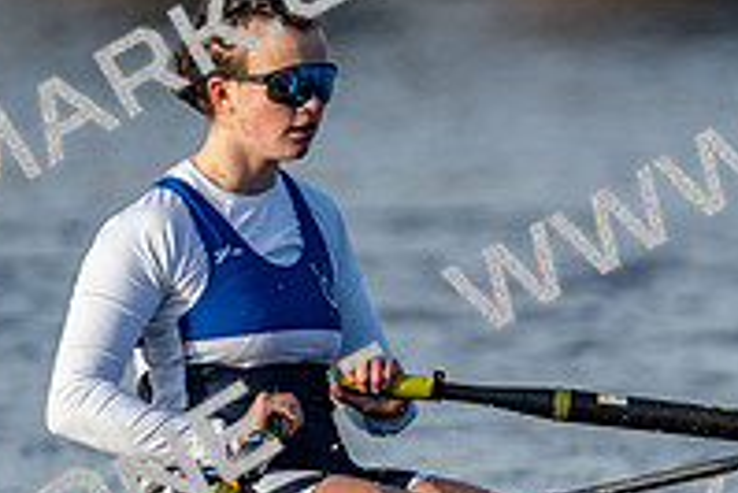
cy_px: 339
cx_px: 901
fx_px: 35859
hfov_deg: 1.2
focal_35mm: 1748
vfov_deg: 0.8
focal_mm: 600
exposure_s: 1/2000
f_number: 6.3
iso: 640
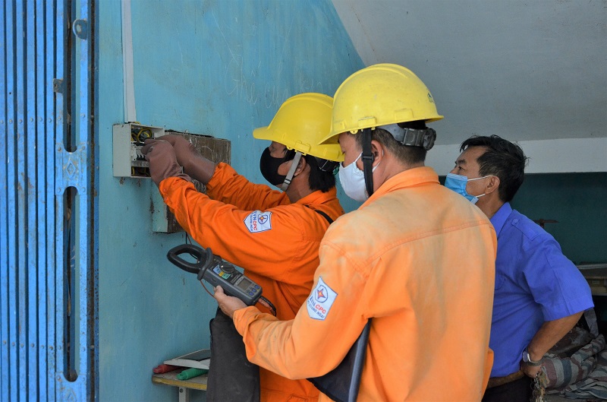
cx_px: 304
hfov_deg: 41.2
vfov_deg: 27.9
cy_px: 201
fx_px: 807
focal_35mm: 48
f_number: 5.6
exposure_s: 1/60
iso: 1000
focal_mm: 32
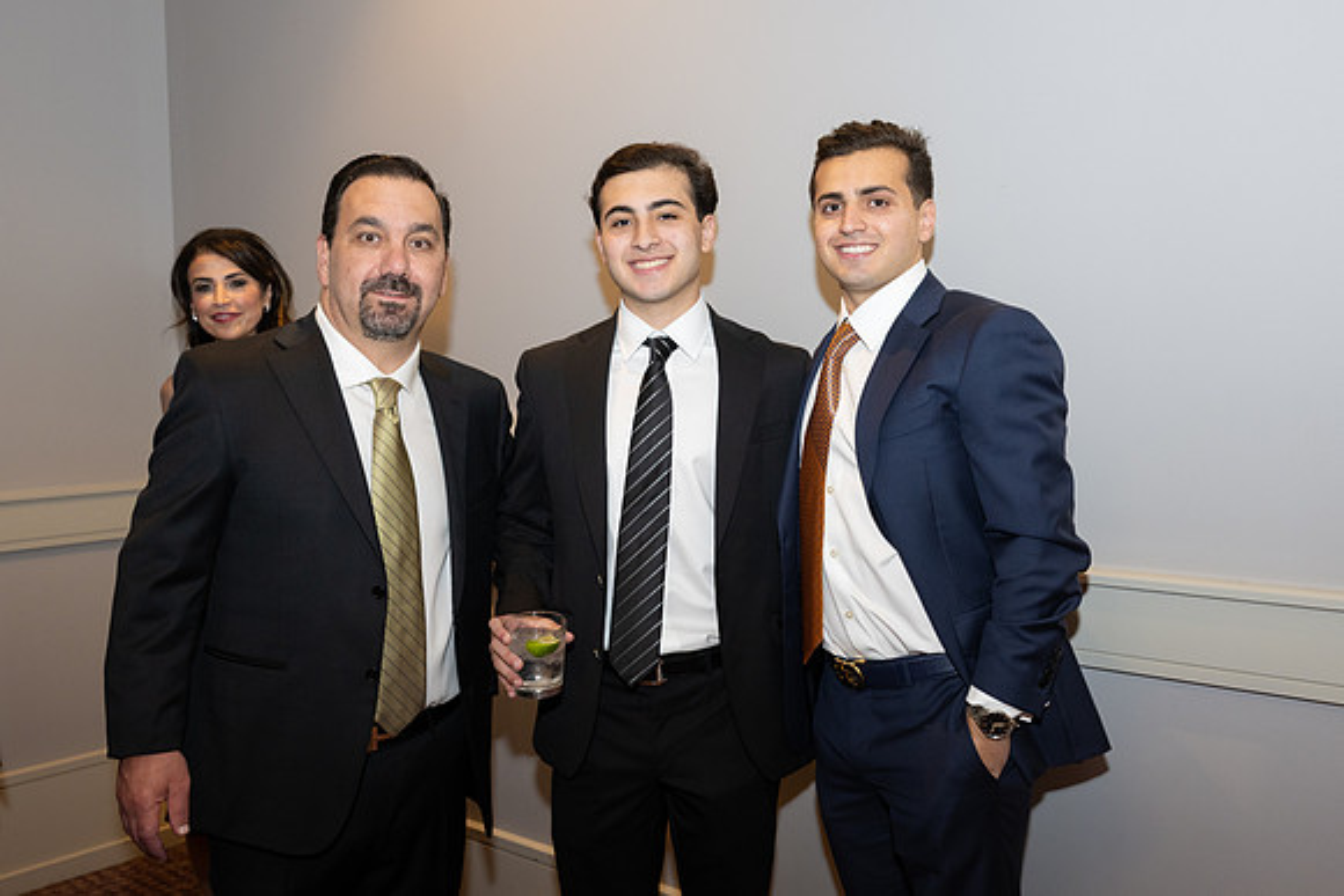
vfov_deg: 38.5
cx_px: 740
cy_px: 441
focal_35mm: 34
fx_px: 1284
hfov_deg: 55.1
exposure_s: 1/100
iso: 800
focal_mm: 29
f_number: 5.6
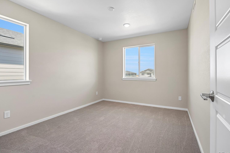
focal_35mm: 17
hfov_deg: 93.2
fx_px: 109
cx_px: 121
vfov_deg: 70.4
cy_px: 75
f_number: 8
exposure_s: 1/2
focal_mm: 16
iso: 200
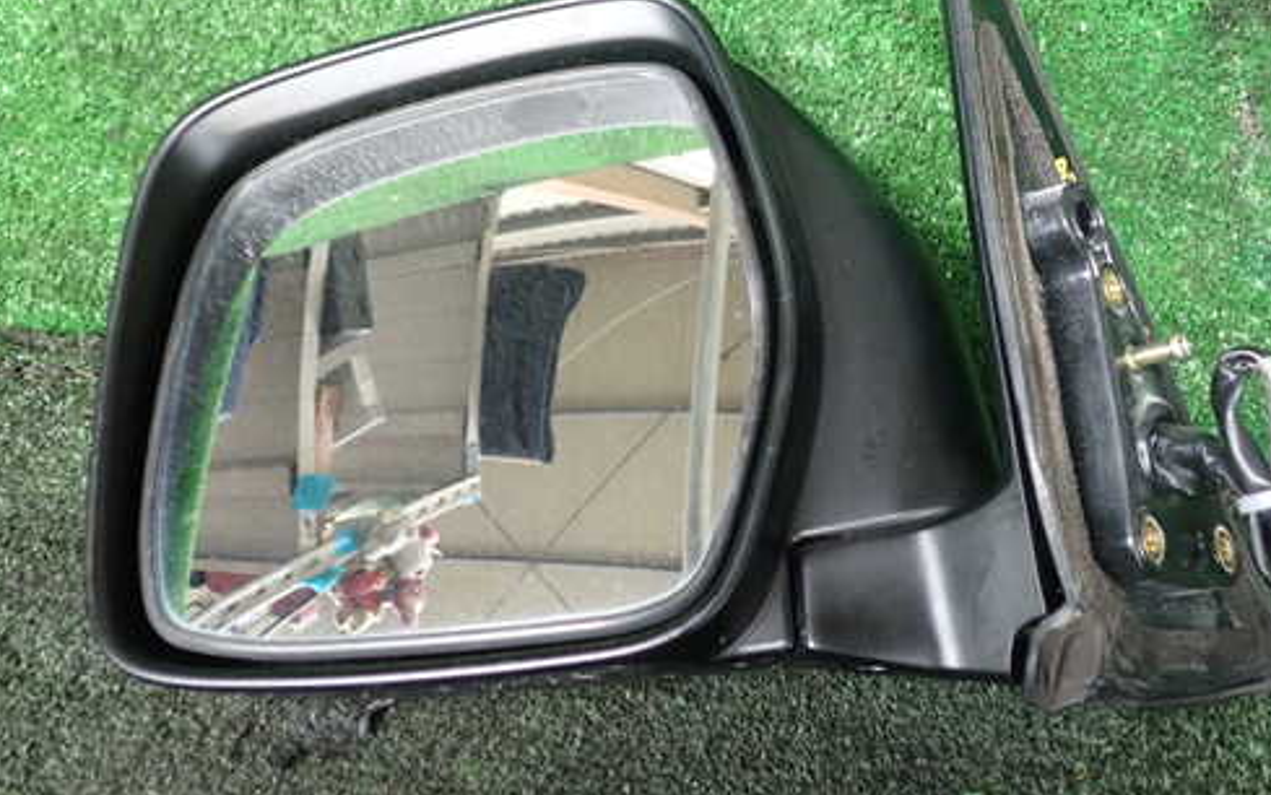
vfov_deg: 32.7
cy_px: 304
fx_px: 1351
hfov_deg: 50.2
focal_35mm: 39
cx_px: 720
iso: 200
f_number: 2.3
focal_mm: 5.4
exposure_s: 1/40
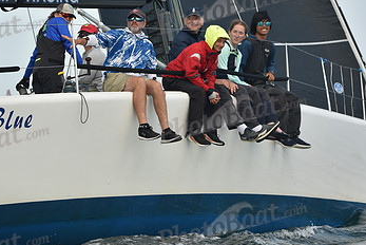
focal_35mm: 187
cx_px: 104
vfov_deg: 7.4
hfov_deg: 11.0
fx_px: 1903
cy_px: 77
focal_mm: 112
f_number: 6.3
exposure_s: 1/640
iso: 250
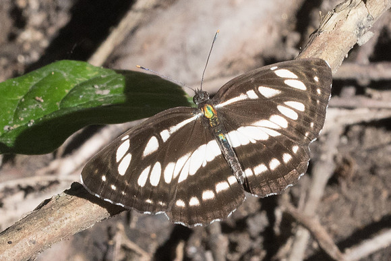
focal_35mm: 827
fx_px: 8989
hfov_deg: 2.5
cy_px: 137
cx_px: 239
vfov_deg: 1.7
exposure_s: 1/250
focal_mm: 150
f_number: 18
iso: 1000
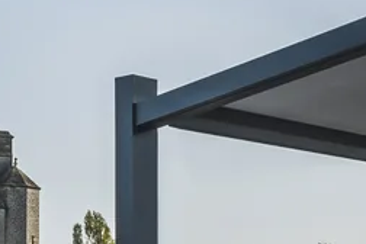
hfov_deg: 16.3
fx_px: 1098
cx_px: 638
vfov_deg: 12.5
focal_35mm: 108
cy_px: 248
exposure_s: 1/125
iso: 100
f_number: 11
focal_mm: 17
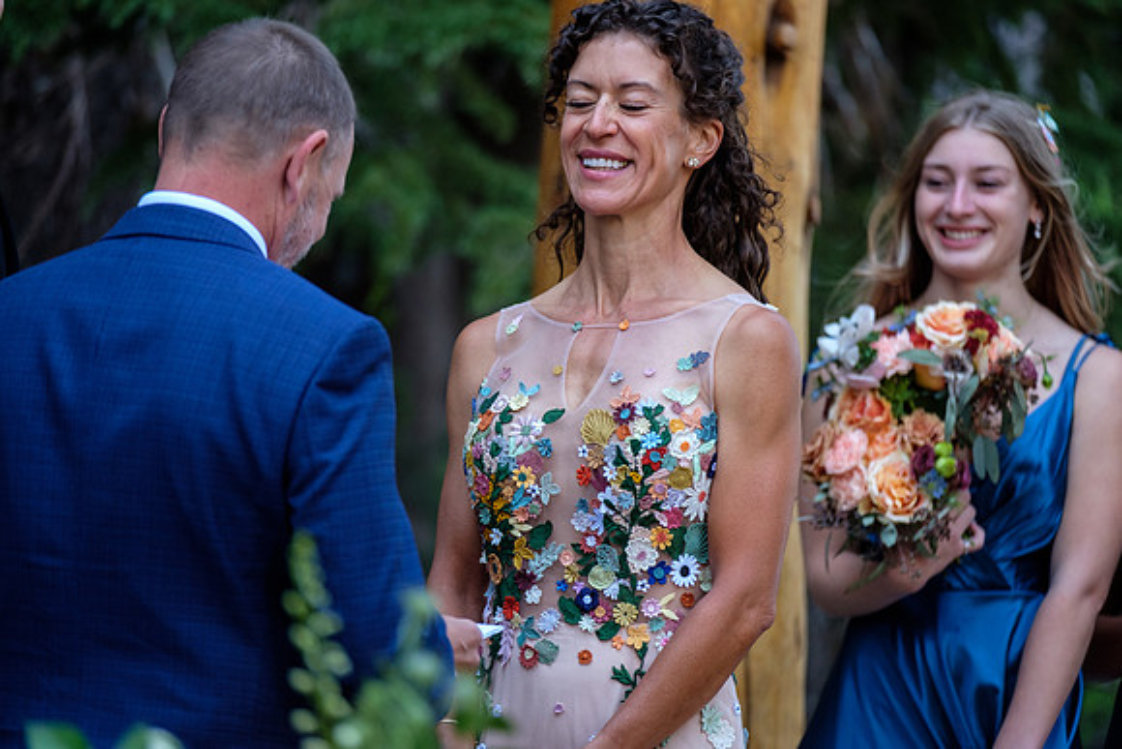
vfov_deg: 6.5
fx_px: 6546
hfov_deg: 9.8
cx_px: 561
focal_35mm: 210
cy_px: 374
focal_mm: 140
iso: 1000
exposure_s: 1/200
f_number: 2.8
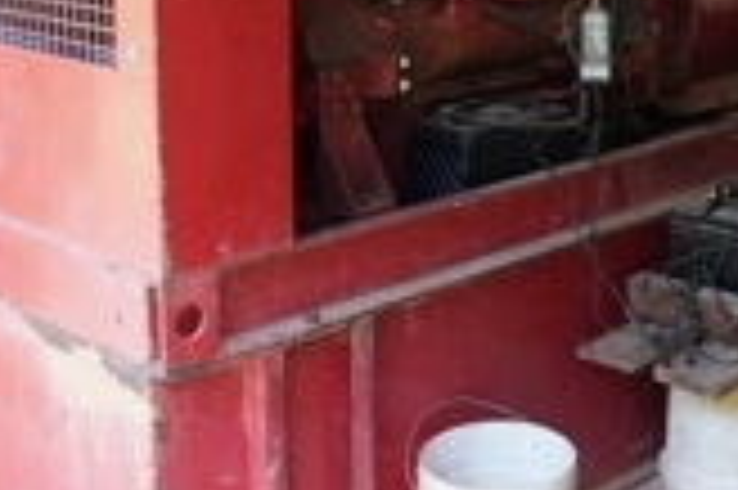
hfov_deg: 30.2
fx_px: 1352
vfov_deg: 19.9
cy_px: -9
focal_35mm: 66
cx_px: 531
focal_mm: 24
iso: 1000
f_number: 3.5
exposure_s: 1/320
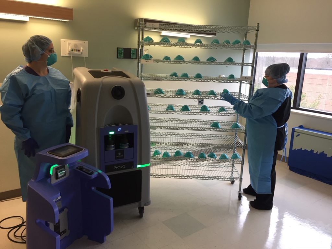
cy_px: 124
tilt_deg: -13.4
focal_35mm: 29
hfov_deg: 61.7
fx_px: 278
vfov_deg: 48.2
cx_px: 166
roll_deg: -1.4
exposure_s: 1/30
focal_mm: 4.15
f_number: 2.2
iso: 40
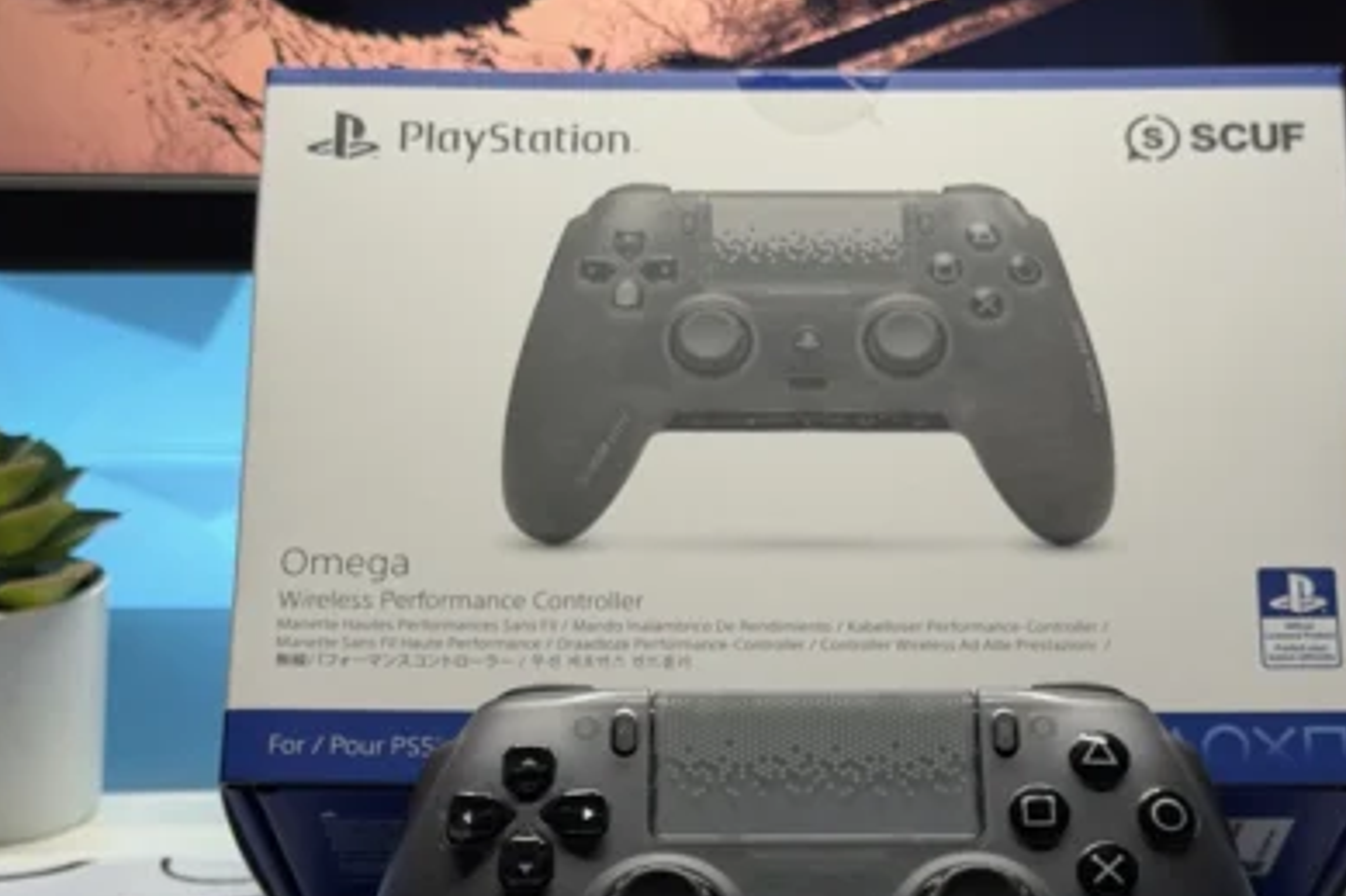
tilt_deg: -20.5
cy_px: 730
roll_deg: -0.8
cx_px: 768
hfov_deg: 26.3
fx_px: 2878
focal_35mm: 77
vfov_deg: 17.5
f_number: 1.78
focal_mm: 6.76
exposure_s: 1/48
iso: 200
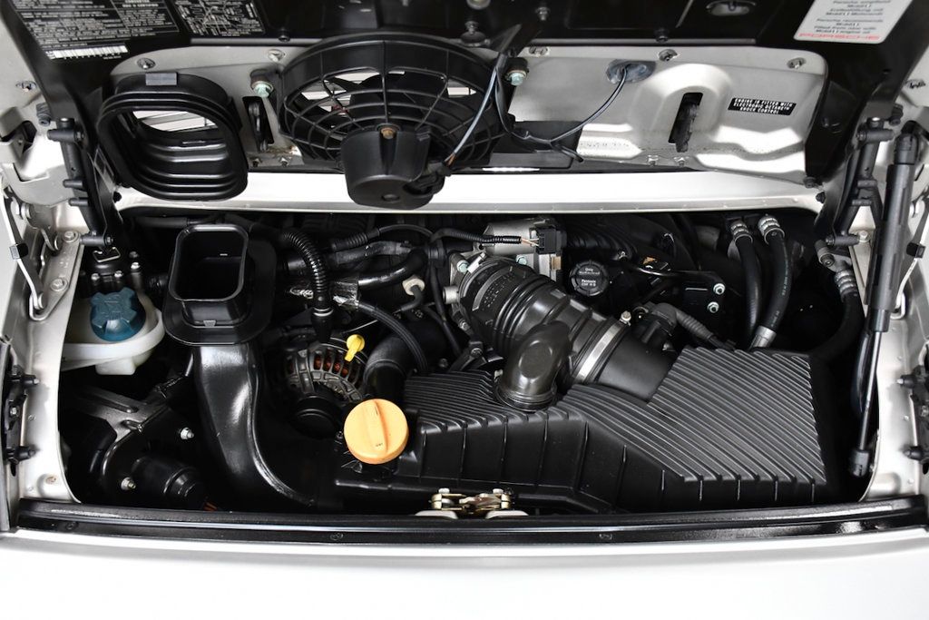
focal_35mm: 39
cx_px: 464
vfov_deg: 34.2
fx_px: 1006
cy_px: 310
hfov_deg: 49.5
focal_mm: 26
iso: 2500
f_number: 6.3
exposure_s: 1/500
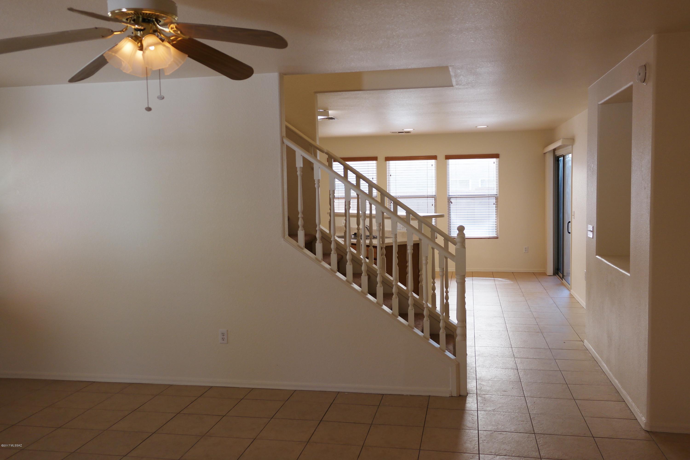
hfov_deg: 61.9
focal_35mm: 30
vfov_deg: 43.6
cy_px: 230
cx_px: 345
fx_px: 575
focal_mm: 20
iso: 200
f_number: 3.5
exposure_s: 1/50
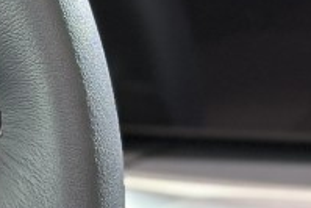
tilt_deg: -15.5
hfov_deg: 5.5
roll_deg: +0.3
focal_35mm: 361
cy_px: 174
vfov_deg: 3.8
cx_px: -469
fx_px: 3121
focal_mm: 6.86
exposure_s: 1/81
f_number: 1.78
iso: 125
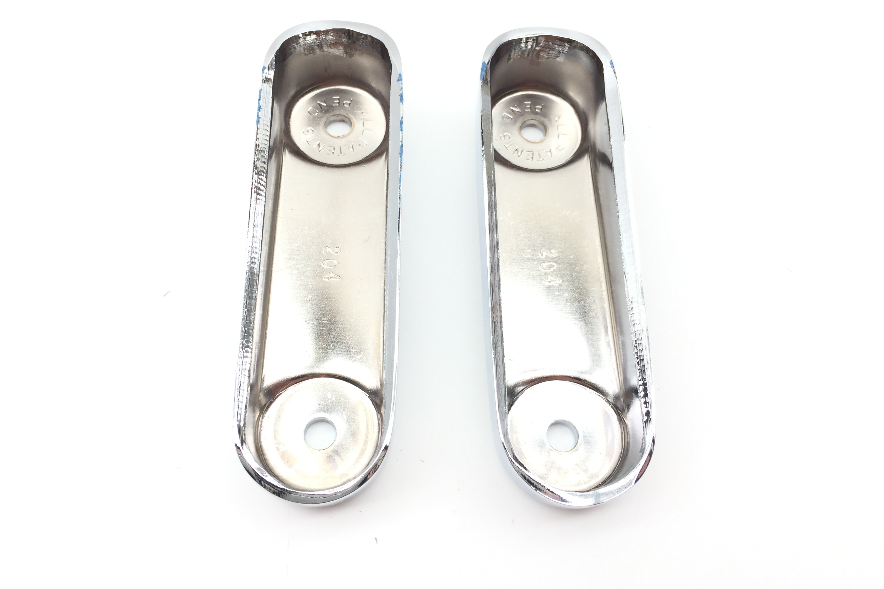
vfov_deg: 42.3
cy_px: 261
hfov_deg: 60.3
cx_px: 431
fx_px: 761
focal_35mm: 31
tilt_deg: -63.9
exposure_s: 1/120
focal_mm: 4.15
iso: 32
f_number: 2.2
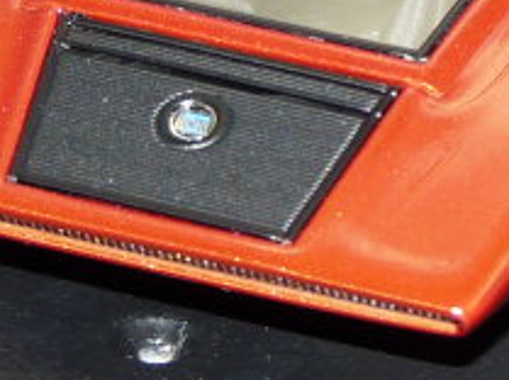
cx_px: 465
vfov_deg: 3.2
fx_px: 6708
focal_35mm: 457
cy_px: -168
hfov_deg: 4.3
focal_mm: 15.5
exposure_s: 1/40
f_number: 4
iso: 100
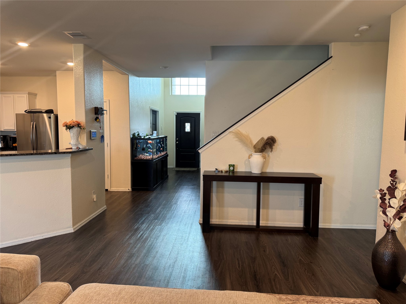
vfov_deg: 56.8
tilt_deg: -5.9
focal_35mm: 24
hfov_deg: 71.6
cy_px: 152
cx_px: 203
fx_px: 281
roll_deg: -0.9
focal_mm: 6.76
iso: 160
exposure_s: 1/60
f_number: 1.78
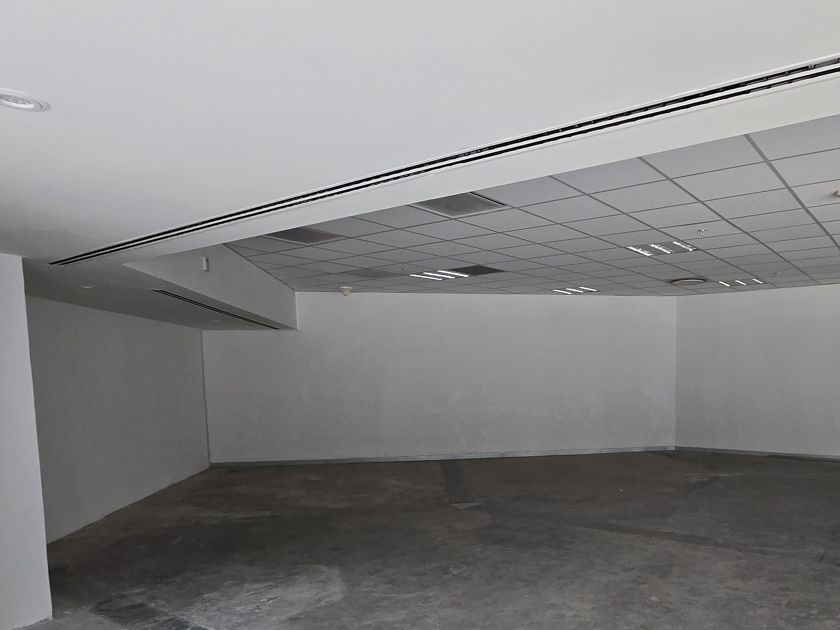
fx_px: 582
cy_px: 417
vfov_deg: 55.7
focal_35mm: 24
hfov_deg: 69.3
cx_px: 567
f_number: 2.2
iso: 80
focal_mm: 1.7
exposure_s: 1/50
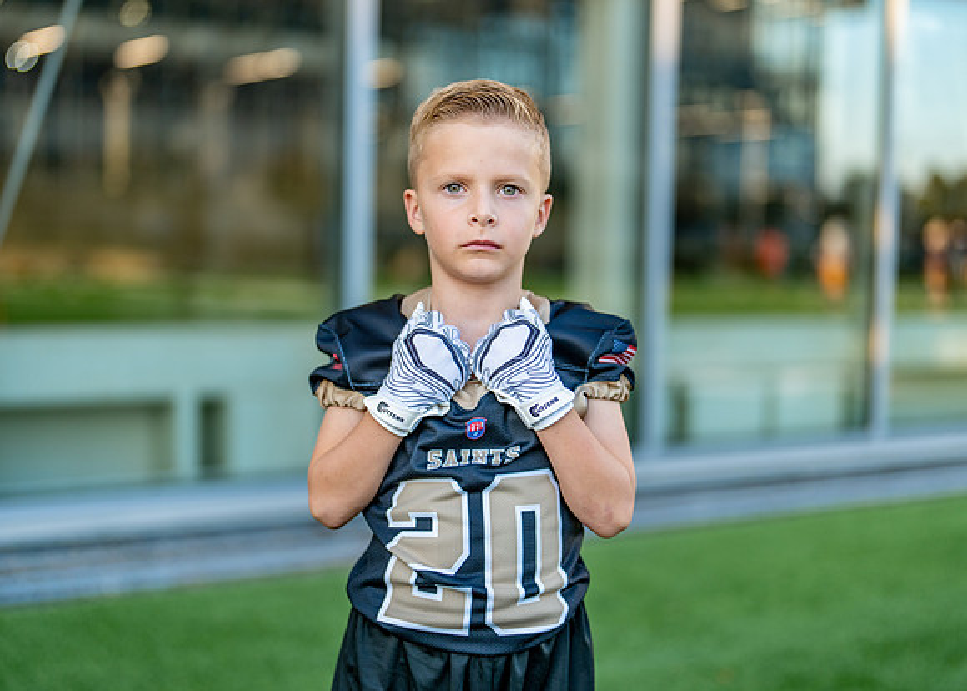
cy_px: 358
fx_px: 1498
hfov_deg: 35.8
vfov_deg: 25.9
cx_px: 467
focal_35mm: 55
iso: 200
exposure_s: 1/1000
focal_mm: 50
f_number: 1.2
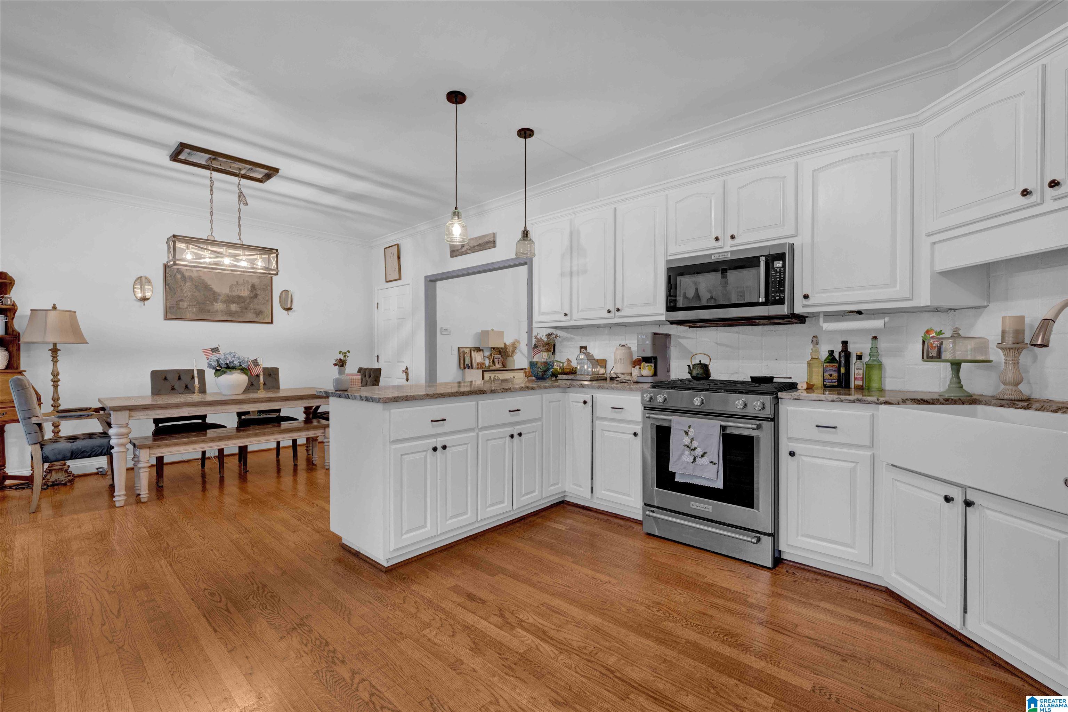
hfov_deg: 98.5
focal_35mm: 16
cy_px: 356
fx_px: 460
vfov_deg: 75.5
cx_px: 534
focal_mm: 15.5
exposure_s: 1/5
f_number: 8
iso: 400
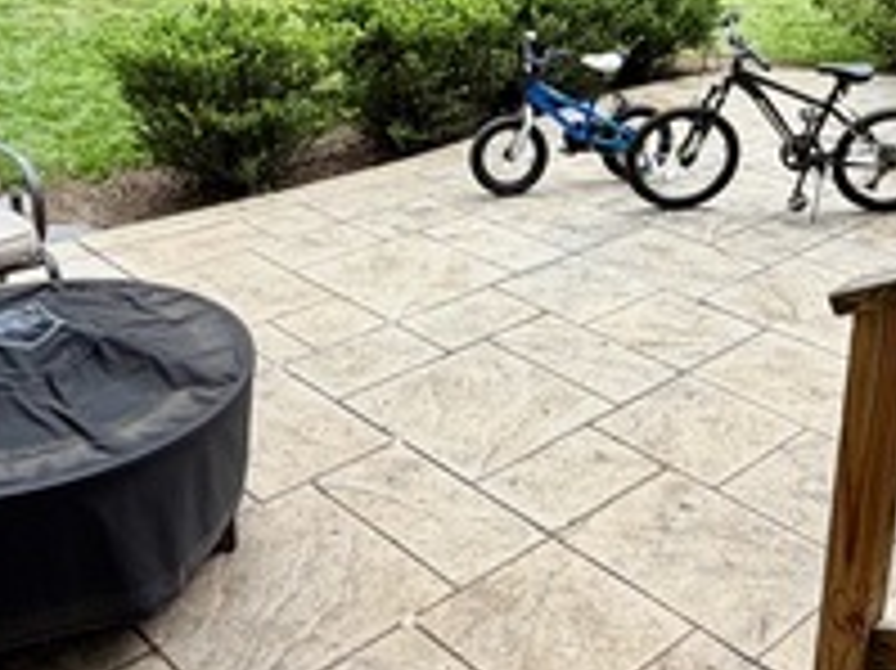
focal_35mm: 47
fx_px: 1216
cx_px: 543
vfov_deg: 30.4
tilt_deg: -19.9
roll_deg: -0.9
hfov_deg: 40.3
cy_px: 175
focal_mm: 2.22
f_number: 2.2
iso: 40
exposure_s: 1/158
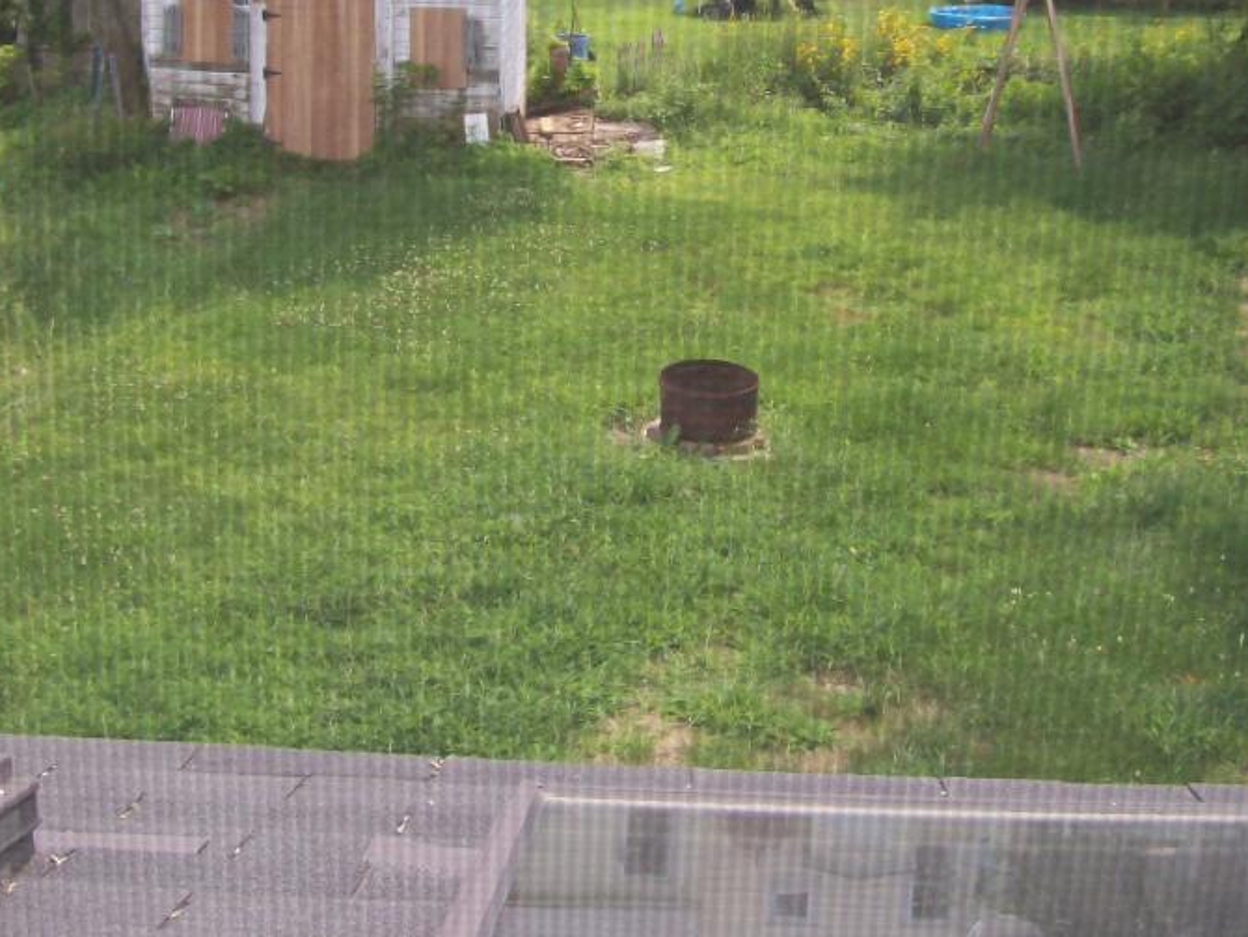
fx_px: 1984
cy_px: 237
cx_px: 549
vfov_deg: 26.2
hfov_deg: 34.9
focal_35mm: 55
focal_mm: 6
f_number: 2.7
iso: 80
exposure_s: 1/786
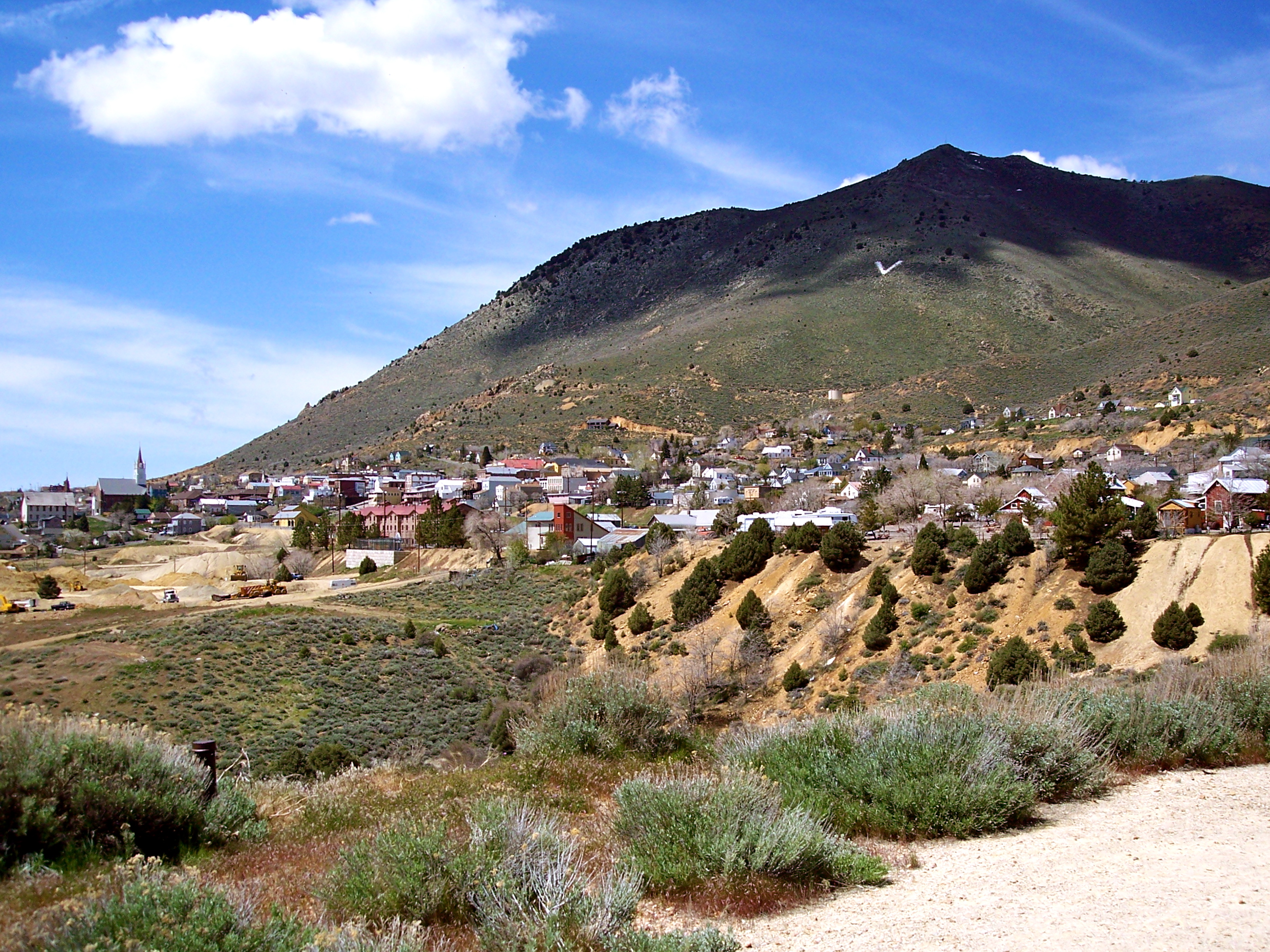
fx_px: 1431
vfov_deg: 36.8
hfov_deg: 47.9
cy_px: 476
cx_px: 635
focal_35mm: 39
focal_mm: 8
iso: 100
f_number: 4
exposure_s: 1/1000
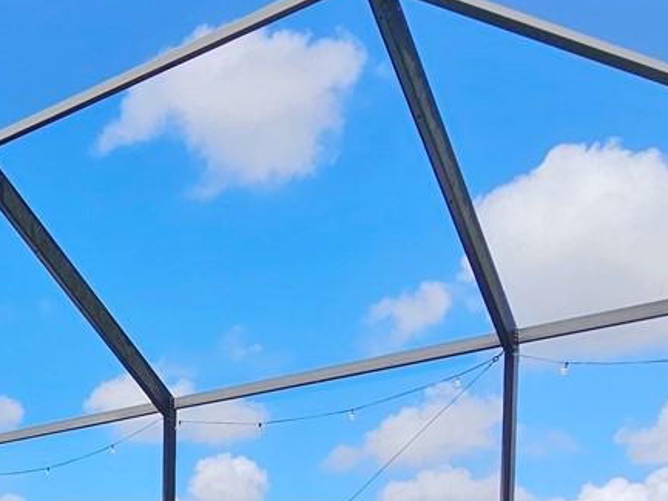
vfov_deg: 24.7
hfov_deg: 35.4
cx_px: -17
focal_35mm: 48
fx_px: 927
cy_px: 714
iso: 50
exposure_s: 1/1472
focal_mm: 2.2
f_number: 2.2
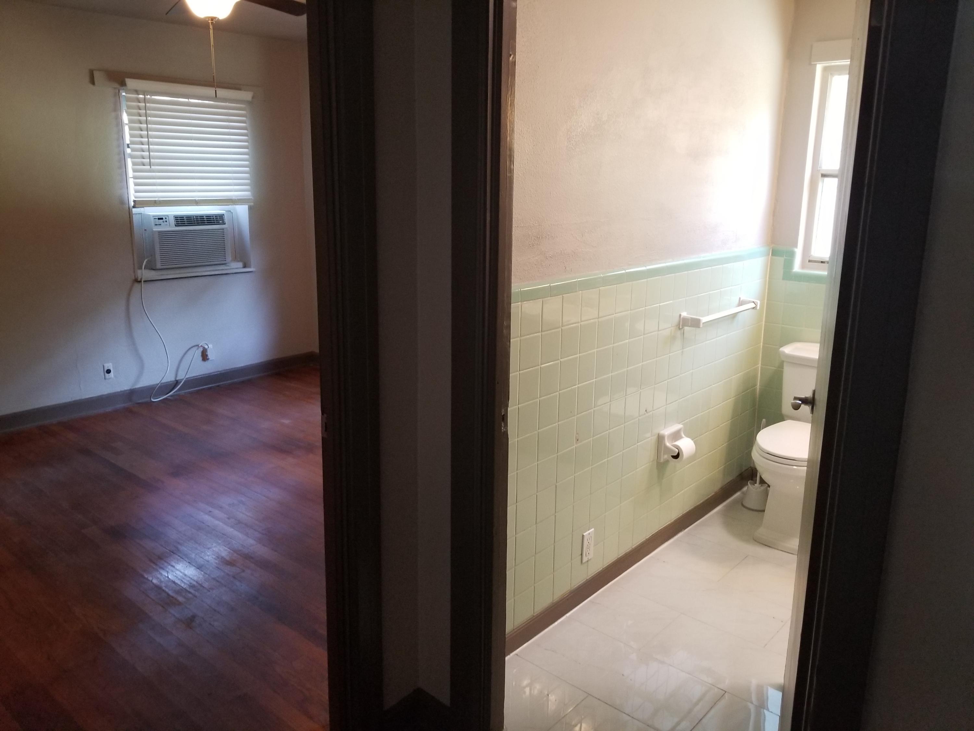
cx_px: 487
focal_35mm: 26
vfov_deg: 53.1
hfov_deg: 67.3
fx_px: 732
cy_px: 366
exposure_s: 1/40
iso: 160
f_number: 1.7
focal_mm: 4.25
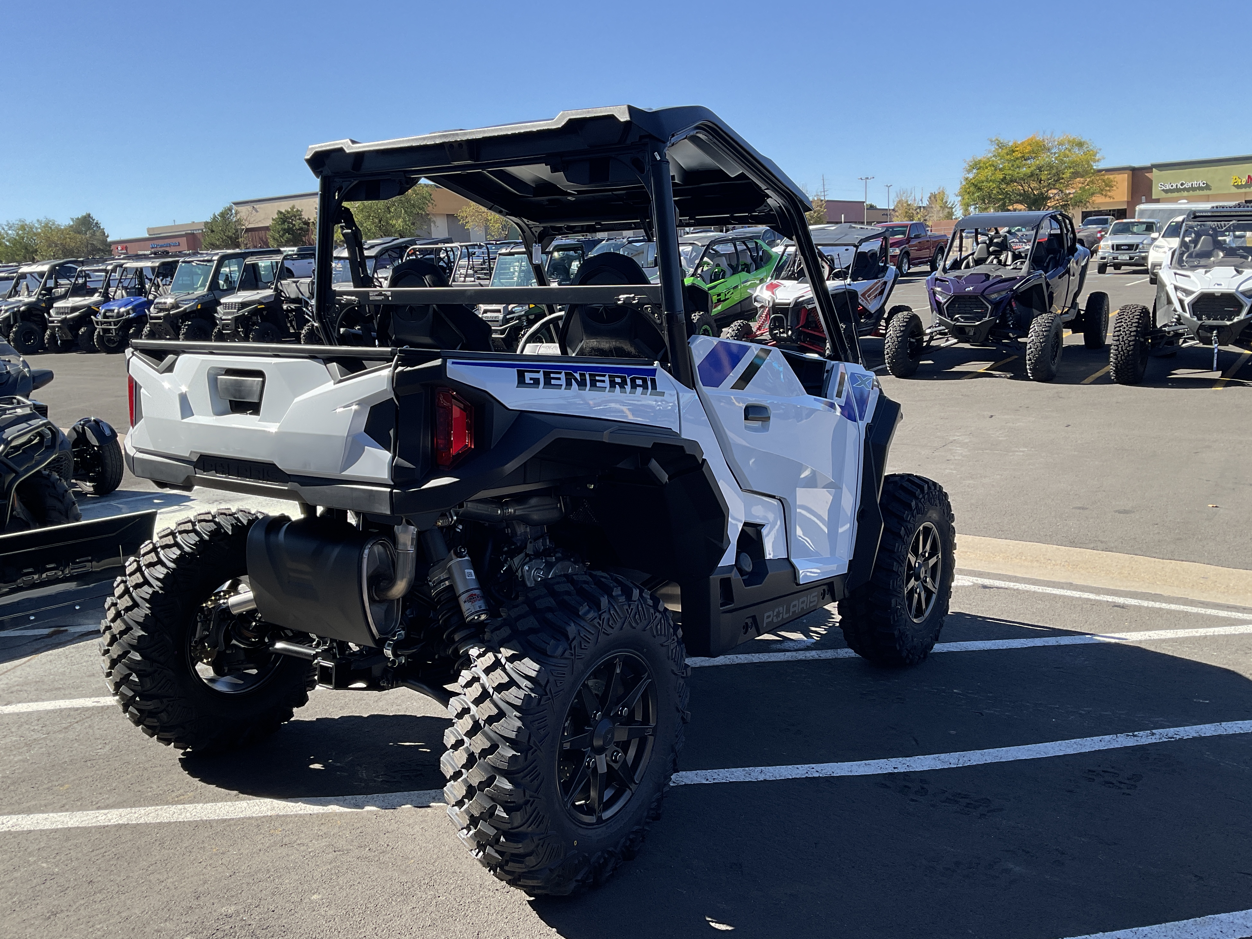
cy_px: 475
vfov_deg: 46.8
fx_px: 1085
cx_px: 632
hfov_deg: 60.0
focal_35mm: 30
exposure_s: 1/781
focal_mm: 3
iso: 16
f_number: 1.8
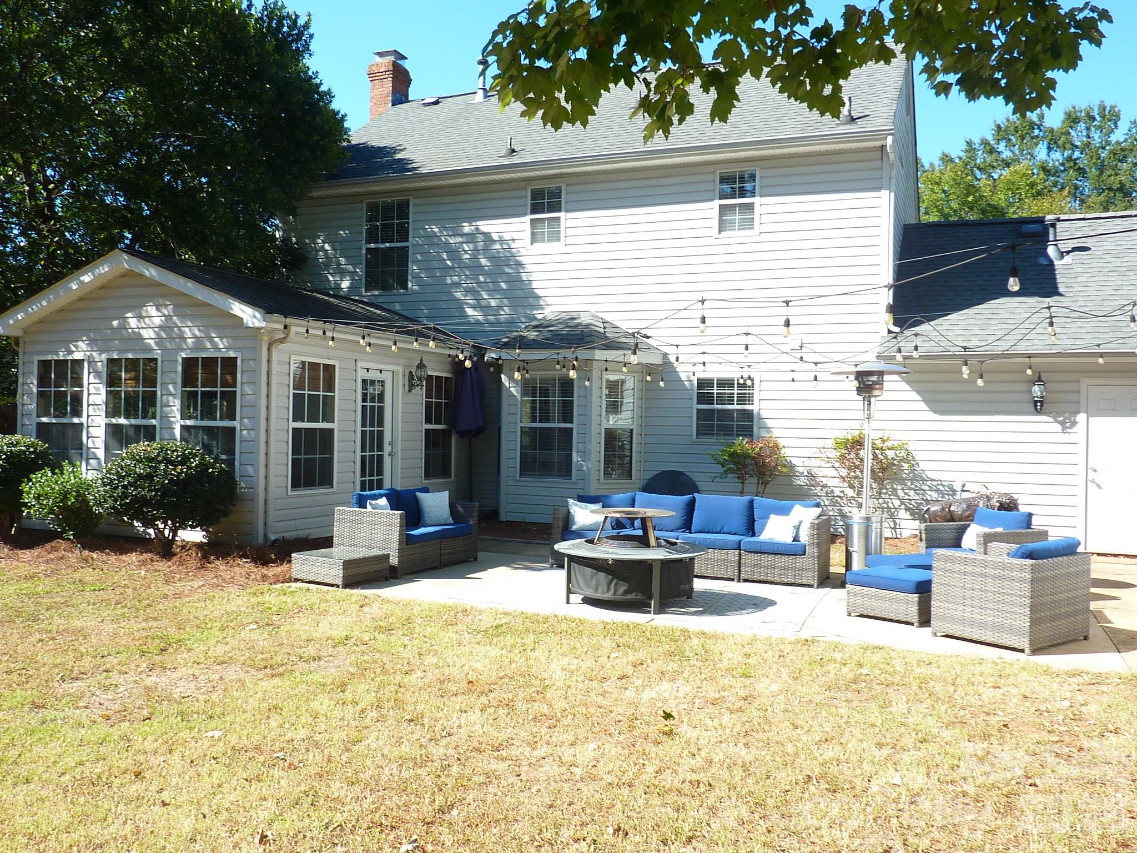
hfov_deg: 61.7
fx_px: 953
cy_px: 426
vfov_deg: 48.2
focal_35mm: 29
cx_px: 568
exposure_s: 1/200
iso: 80
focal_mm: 4.1
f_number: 4
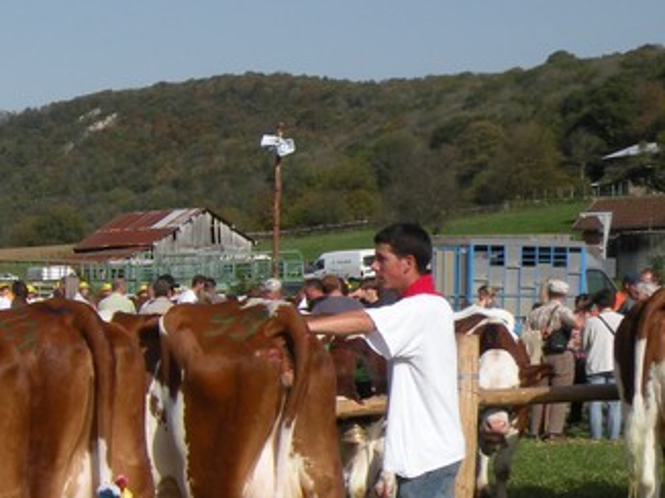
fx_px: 1555
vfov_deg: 18.0
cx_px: -133
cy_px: 410
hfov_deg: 22.3
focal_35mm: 81
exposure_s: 1/280
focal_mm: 5.8
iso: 64
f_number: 8
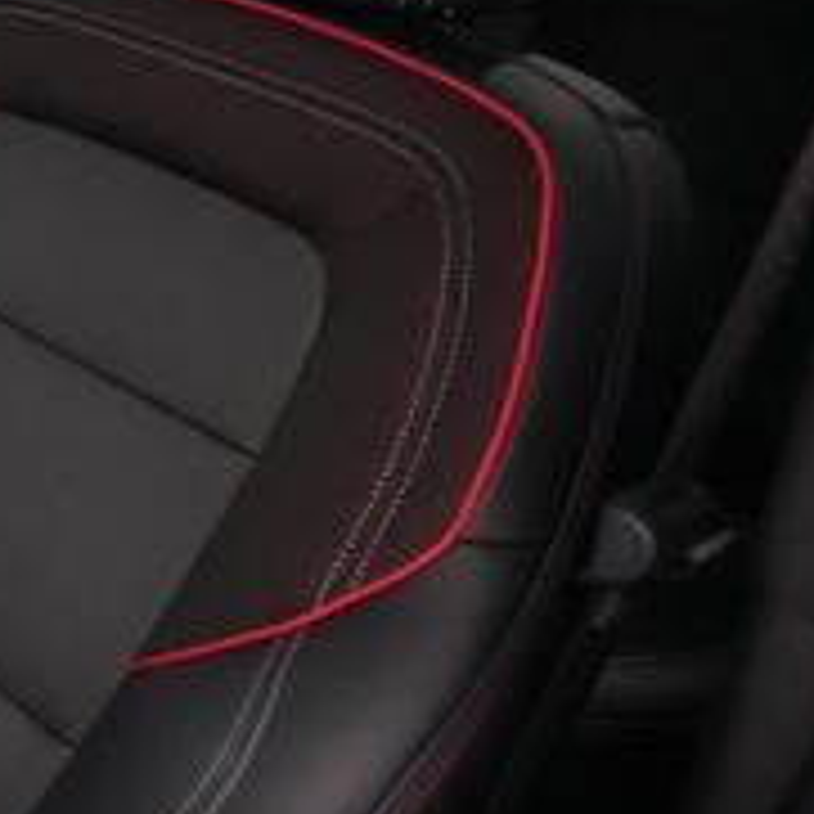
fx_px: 1357
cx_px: -567
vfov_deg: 33.0
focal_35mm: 51
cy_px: 243
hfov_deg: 22.8
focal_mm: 17
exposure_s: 1/320
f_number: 2.8
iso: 12800
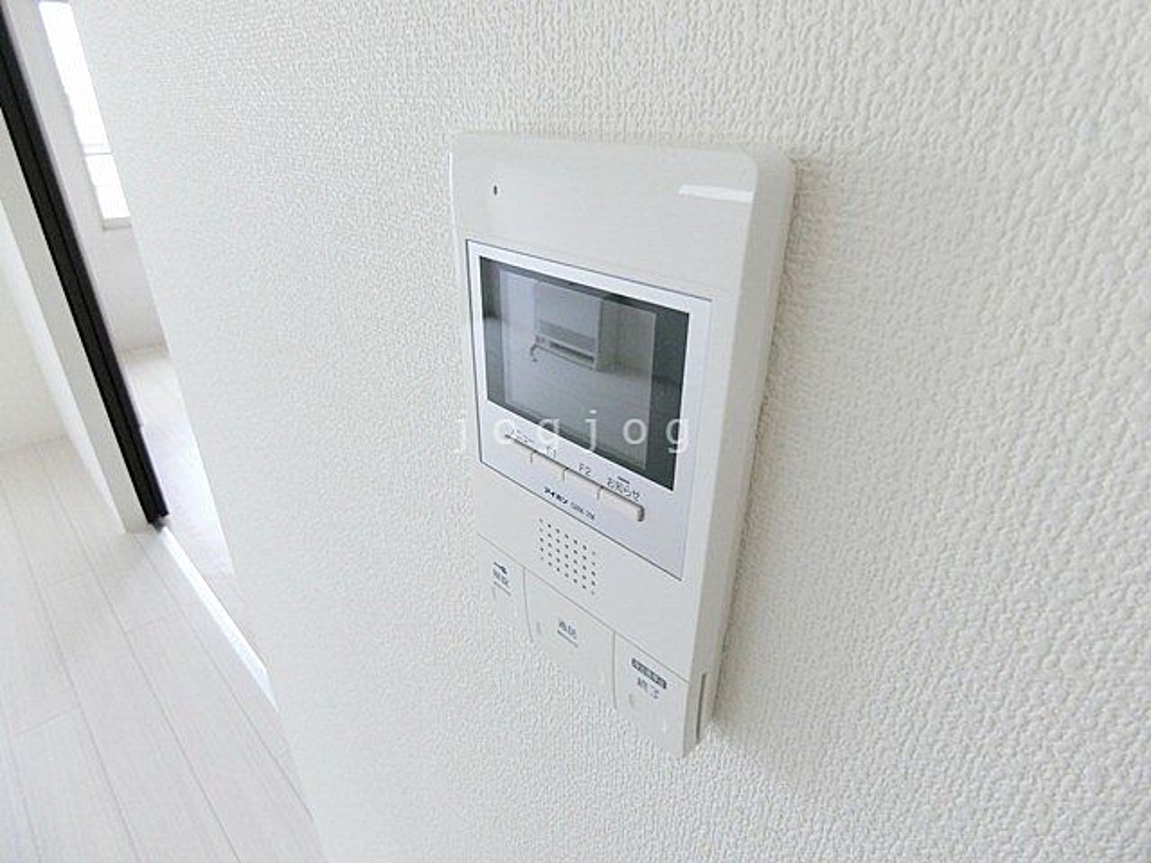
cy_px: 432
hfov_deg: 84.7
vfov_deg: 68.7
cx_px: 576
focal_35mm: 19
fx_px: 632
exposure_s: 1/100
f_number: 2.7
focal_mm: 4.06
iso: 400
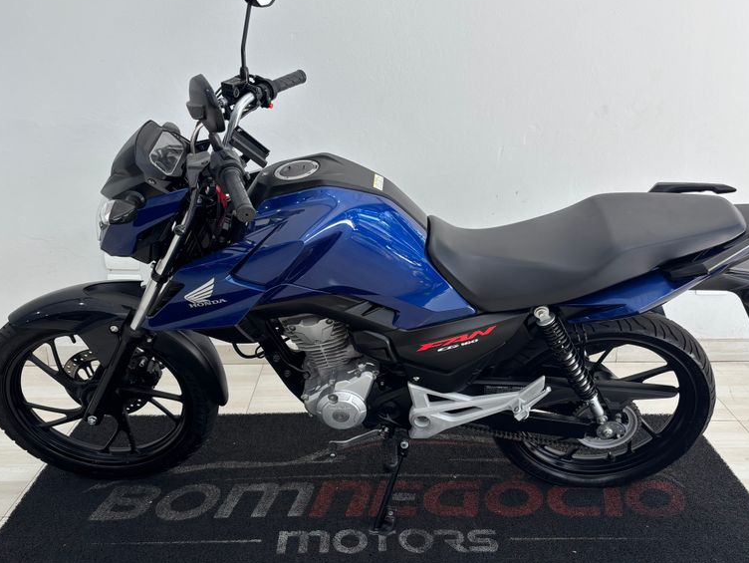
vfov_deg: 49.8
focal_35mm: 28
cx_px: 381
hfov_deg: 63.4
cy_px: 288
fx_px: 606
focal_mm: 5.96
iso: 40
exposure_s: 1/146
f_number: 1.6
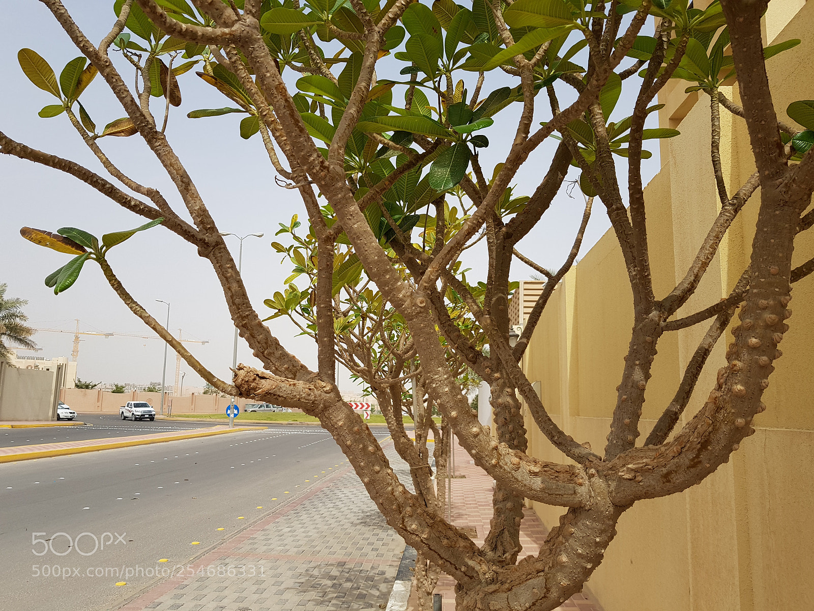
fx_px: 611
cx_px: 407
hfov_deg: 67.3
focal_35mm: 26
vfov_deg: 53.1
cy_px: 306
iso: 40
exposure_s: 1/2472
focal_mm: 4.2
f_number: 1.7
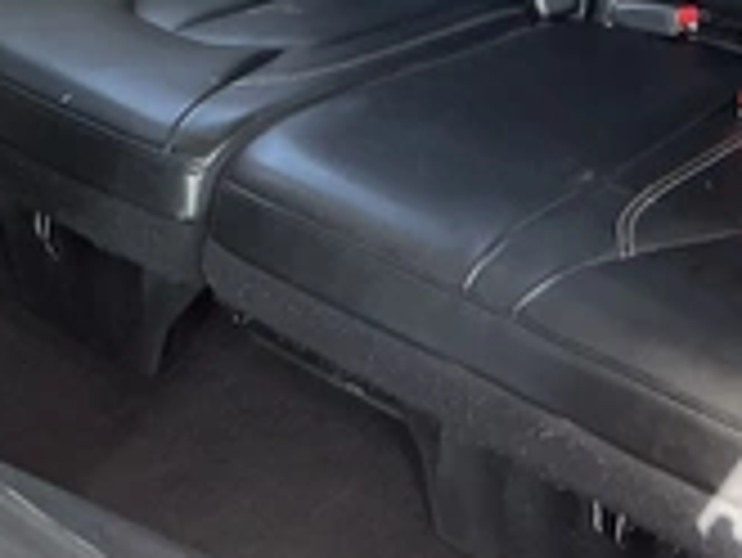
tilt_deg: -28.5
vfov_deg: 20.3
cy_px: -104
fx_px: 1459
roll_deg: -2.0
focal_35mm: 68
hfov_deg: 26.8
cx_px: 760
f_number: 1.8
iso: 64
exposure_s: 1/70
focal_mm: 3
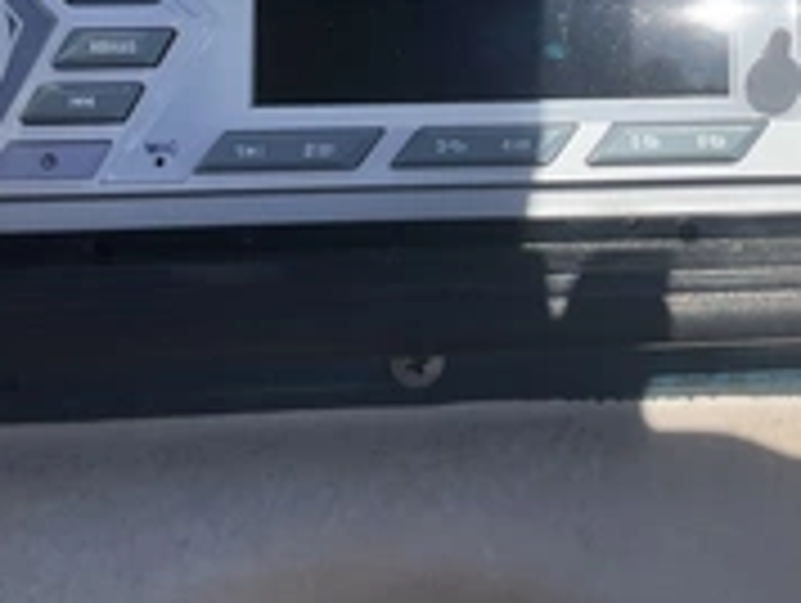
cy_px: 22
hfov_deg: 29.2
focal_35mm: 65
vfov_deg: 21.9
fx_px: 1506
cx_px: 621
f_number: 1.8
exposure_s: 1/2427
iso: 25
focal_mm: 3
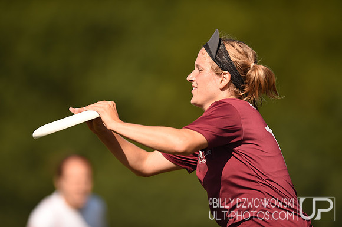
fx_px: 3795
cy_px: 114
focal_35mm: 400
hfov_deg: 5.2
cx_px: 171
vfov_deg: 3.4
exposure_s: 1/2000
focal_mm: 400
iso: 100
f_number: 3.2
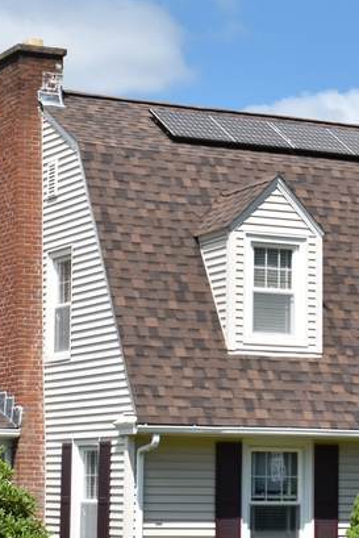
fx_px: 1823
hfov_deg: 11.2
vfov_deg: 16.8
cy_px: 257
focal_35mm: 122
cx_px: 275
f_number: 9
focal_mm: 26
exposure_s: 1/320
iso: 100
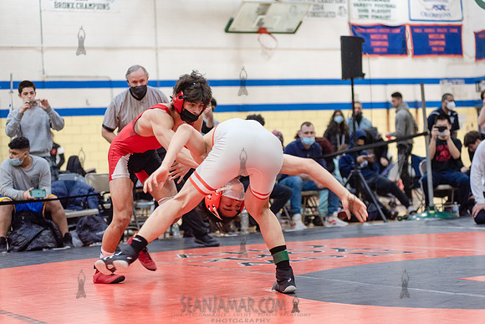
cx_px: 242
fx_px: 1078
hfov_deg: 25.4
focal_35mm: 80
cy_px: 162
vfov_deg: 17.1
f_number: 3.5
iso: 4000
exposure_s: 1/400
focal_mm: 80
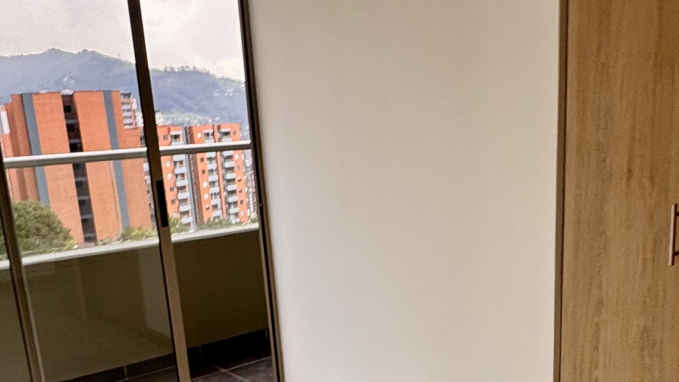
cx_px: 379
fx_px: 720
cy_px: 309
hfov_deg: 50.4
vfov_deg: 29.0
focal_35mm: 40
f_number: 2.2
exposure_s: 1/99
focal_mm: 2.22
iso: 40
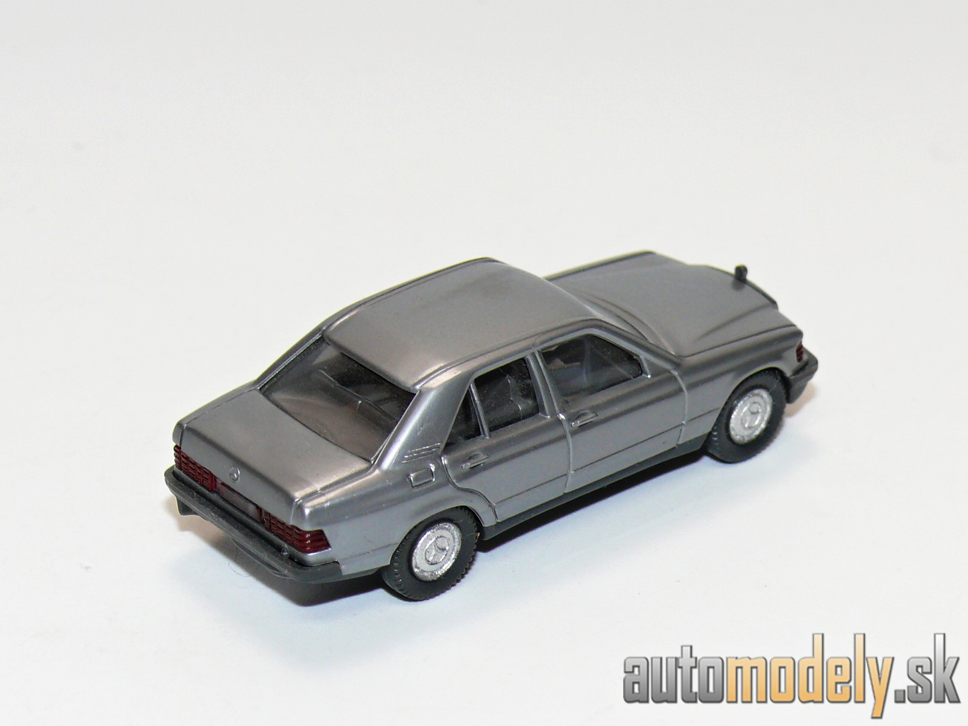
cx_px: 484
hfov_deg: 14.6
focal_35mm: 135
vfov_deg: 11.0
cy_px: 363
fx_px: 3775
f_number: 4
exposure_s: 1/30
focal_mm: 16.1
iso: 100
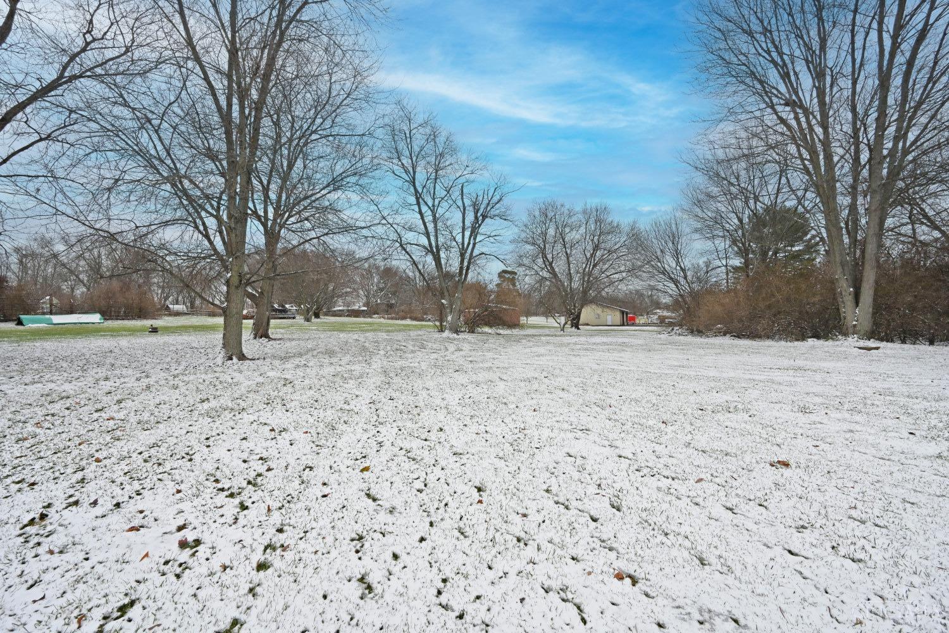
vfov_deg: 81.2
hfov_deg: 104.3
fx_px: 369
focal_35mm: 14
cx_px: 474
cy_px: 316
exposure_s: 1/200
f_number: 13
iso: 220
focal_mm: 14
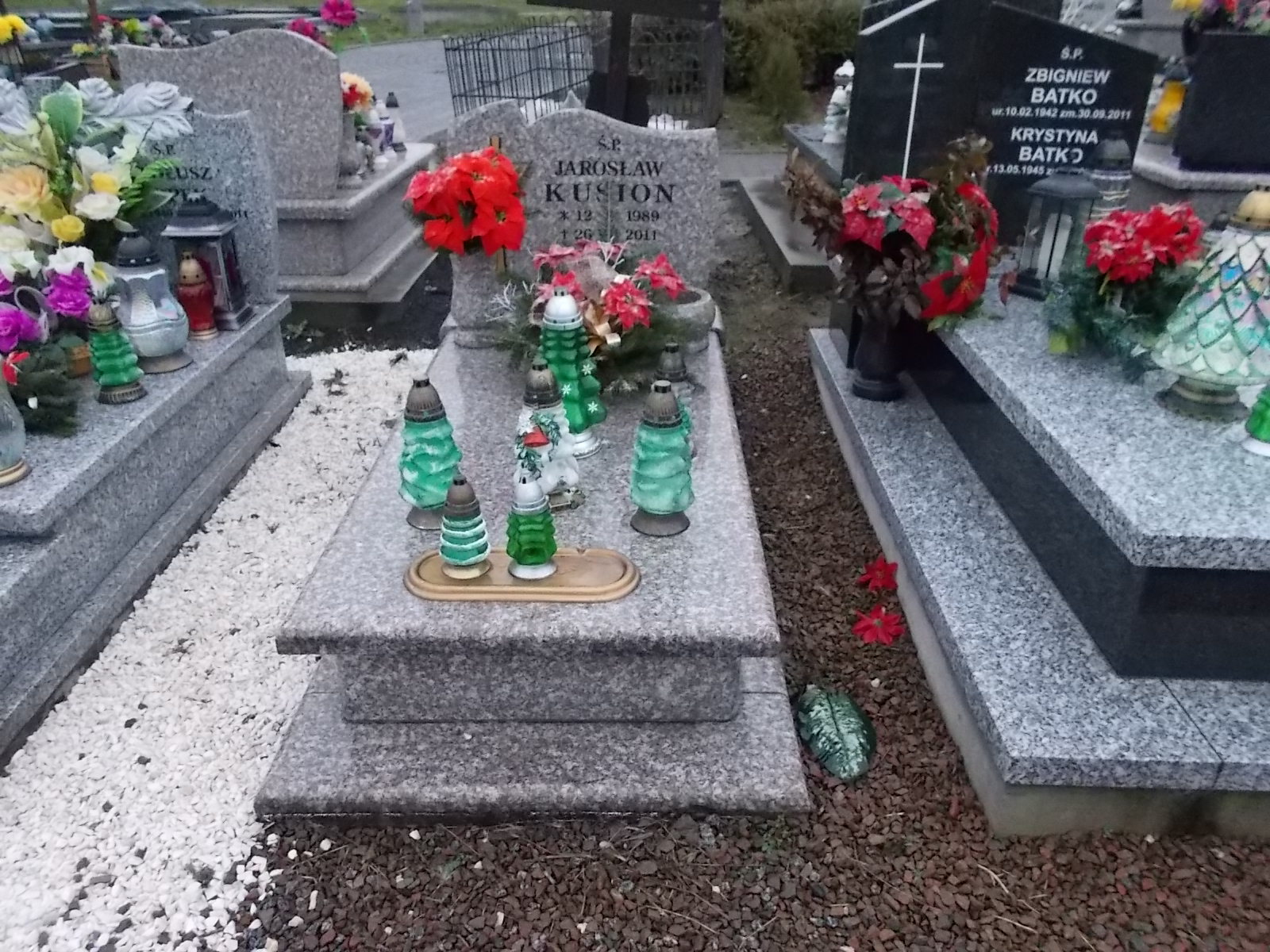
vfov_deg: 53.1
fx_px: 954
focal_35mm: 26
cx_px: 635
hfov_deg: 67.3
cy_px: 476
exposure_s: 1/160
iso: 400
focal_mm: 4.6
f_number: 3.2
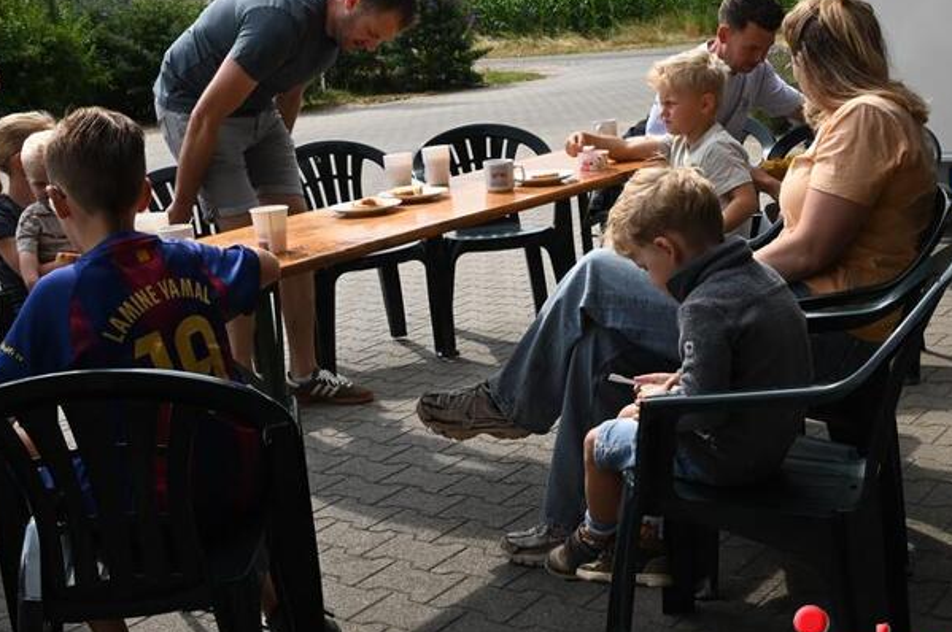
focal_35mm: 53
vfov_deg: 25.4
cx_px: 386
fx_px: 1400
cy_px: 260
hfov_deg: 37.4
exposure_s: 1/640
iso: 640
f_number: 13
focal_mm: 32
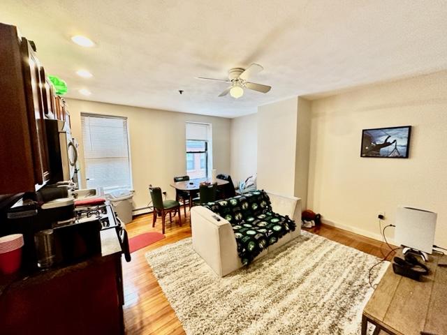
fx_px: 181
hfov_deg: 102.1
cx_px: 224
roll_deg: +0.1
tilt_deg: -5.7
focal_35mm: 14
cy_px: 168
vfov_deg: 85.7
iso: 500
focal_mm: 2.22
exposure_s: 1/60
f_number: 2.2
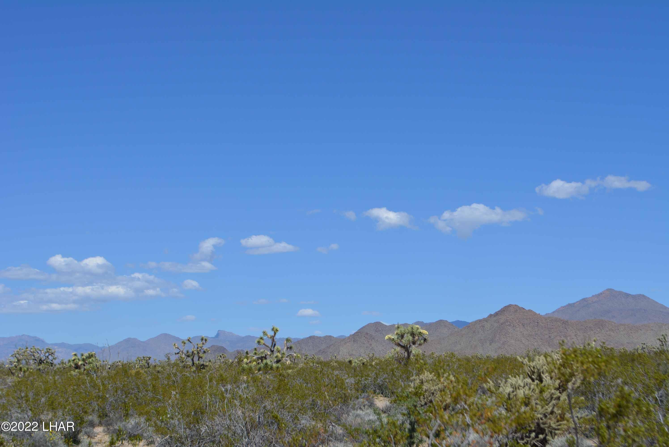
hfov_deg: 33.4
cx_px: 334
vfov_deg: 22.7
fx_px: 1116
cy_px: 224
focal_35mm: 60
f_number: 9
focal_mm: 40
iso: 100
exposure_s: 1/320
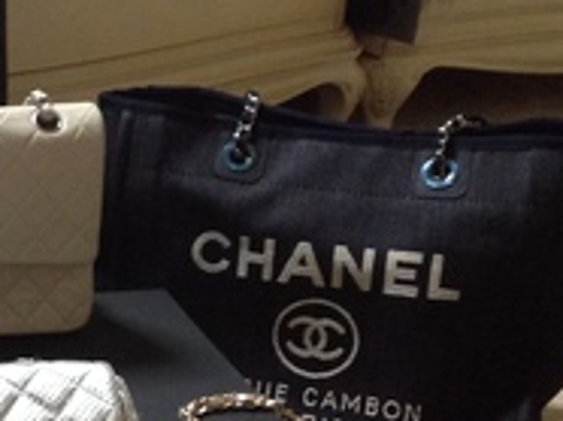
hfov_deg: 16.7
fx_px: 1835
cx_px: -103
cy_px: 348
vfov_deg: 13.0
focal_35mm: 113
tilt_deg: -22.6
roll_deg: -1.9
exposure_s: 1/15
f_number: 2.4
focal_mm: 4.28
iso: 200
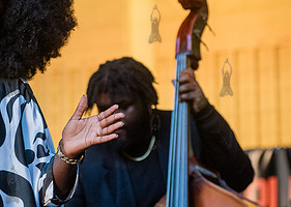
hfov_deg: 10.4
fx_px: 1585
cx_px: 42
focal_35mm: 192
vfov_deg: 7.5
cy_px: 70
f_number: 3.5
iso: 4000
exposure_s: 1/800
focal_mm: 86
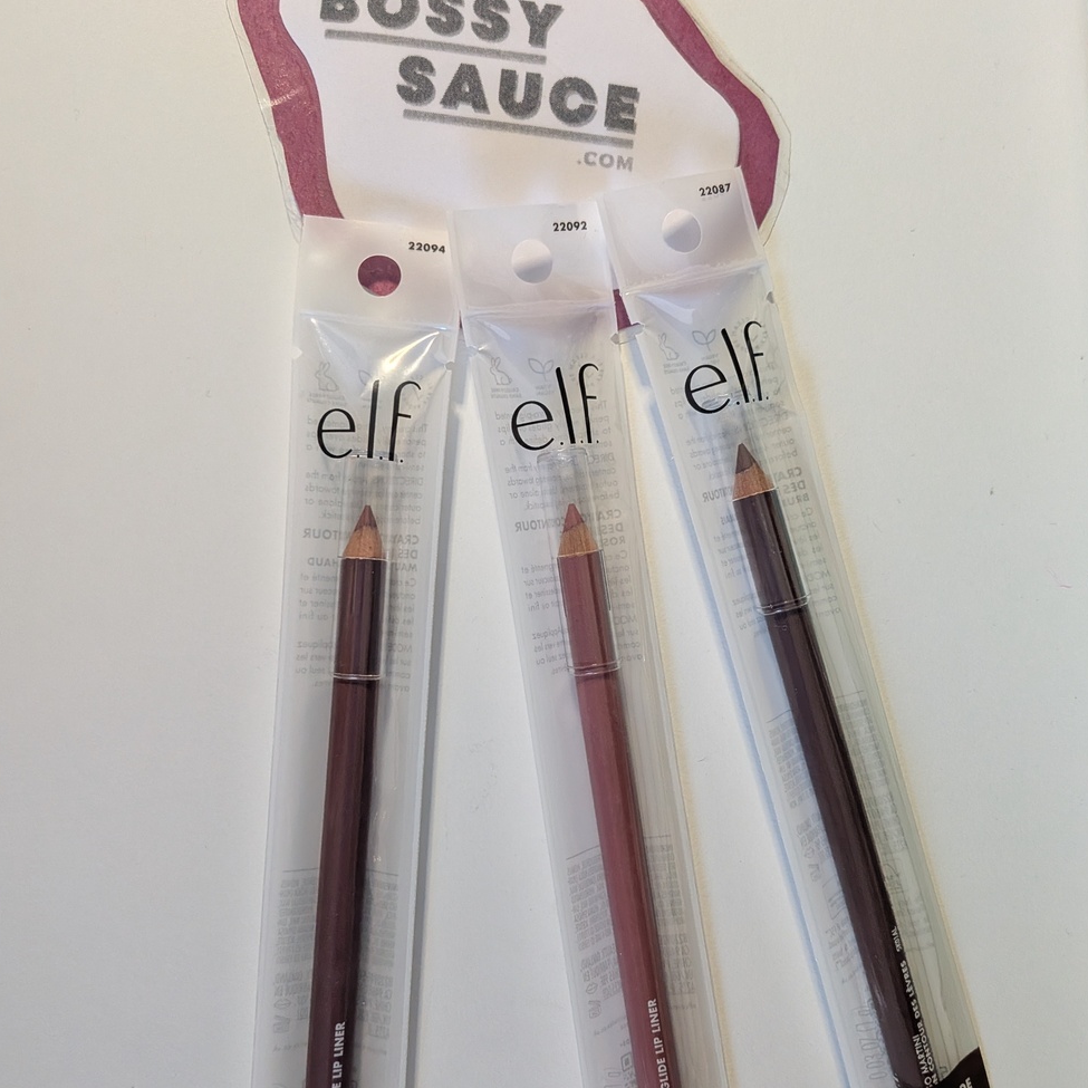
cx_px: 537
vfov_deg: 55.4
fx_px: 1031
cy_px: 619
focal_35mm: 29
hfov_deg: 55.6
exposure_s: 1/120
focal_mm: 4.53
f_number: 1.7
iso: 46
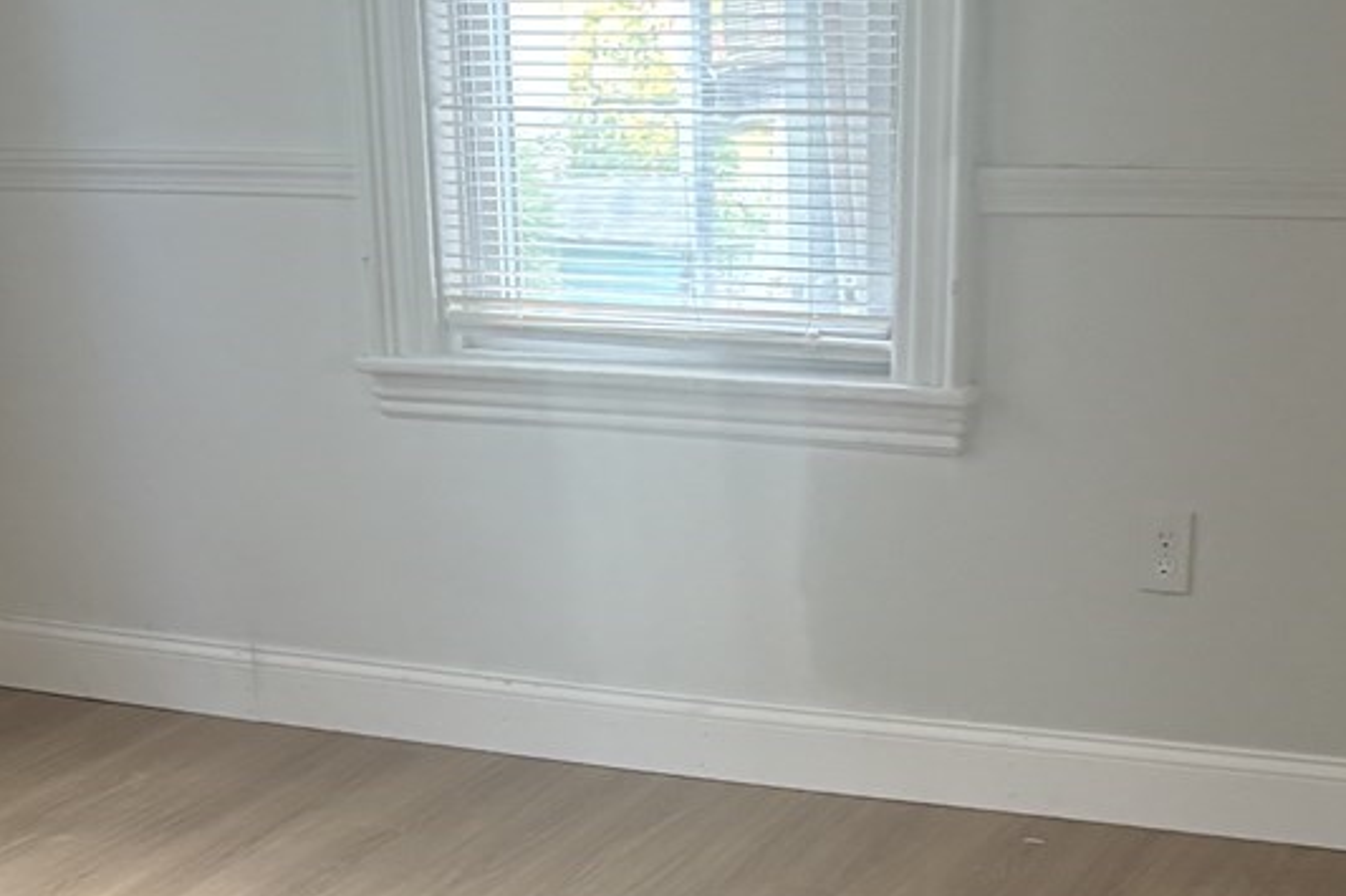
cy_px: 1025
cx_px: 523
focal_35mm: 78
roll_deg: +4.3
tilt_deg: -19.4
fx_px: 2915
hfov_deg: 25.9
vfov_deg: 16.8
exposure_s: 1/60
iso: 200
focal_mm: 5.96
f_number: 1.6
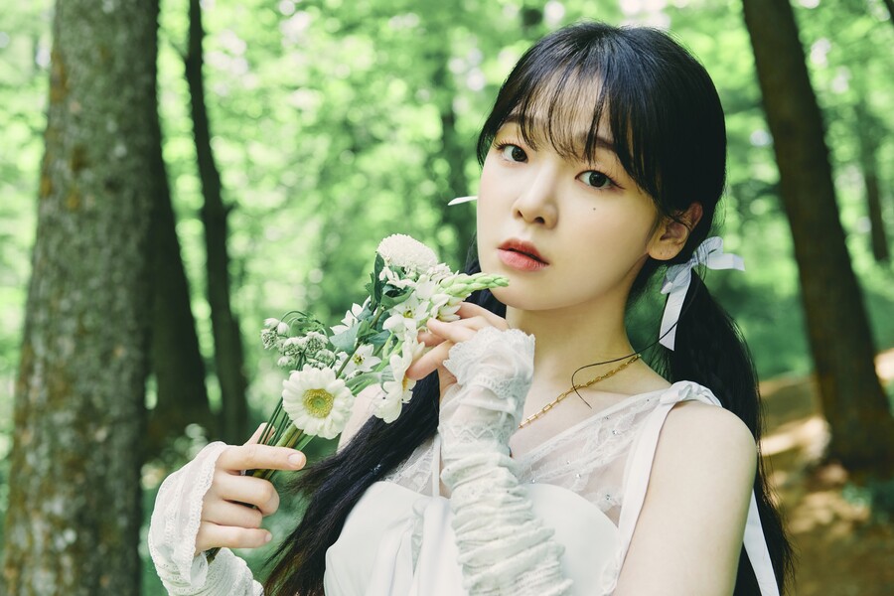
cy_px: 298
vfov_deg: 26.0
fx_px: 1291
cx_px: 447
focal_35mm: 52
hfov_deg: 38.2
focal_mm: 52
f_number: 4.5
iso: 500
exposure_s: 1/250
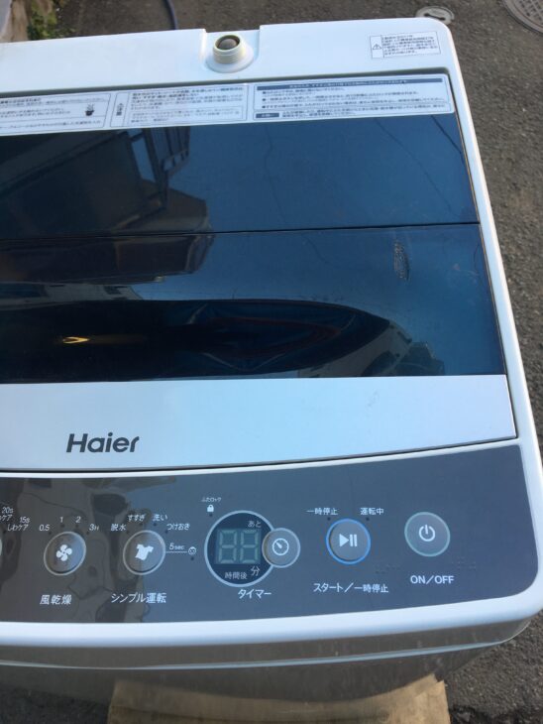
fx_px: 606
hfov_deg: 48.3
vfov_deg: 61.6
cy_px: 362
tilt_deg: -57.7
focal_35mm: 29
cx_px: 272
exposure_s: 1/151
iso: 25
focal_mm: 4.15
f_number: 2.2
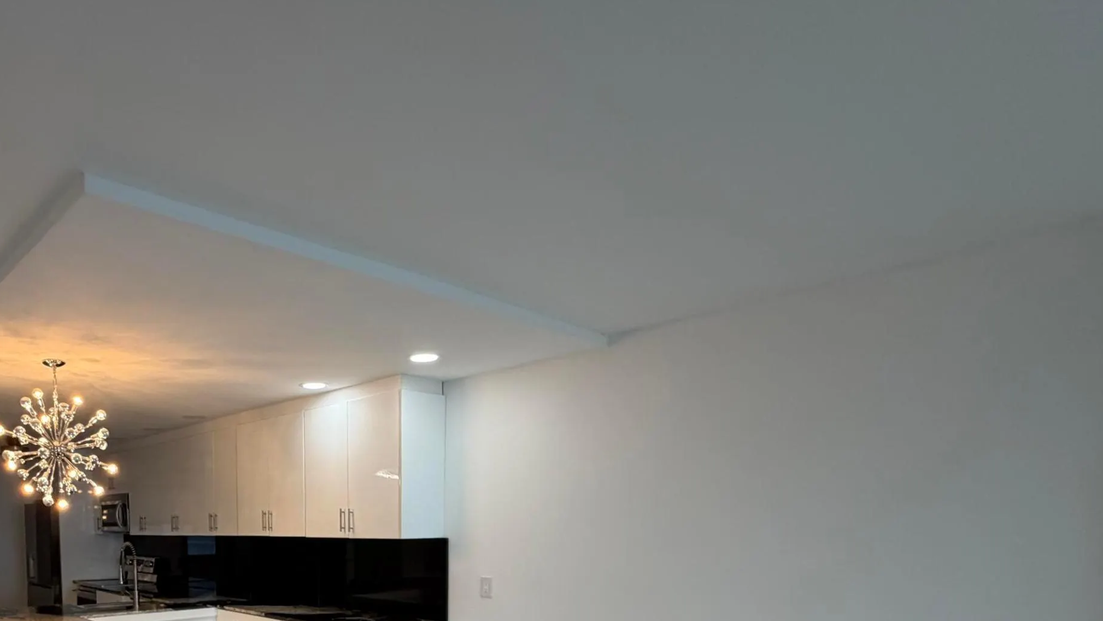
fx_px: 702
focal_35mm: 24
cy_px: 590
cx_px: 315
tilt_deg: -2.7
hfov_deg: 72.5
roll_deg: +2.3
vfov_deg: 42.6
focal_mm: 2.22
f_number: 2.2
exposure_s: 1/120
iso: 100
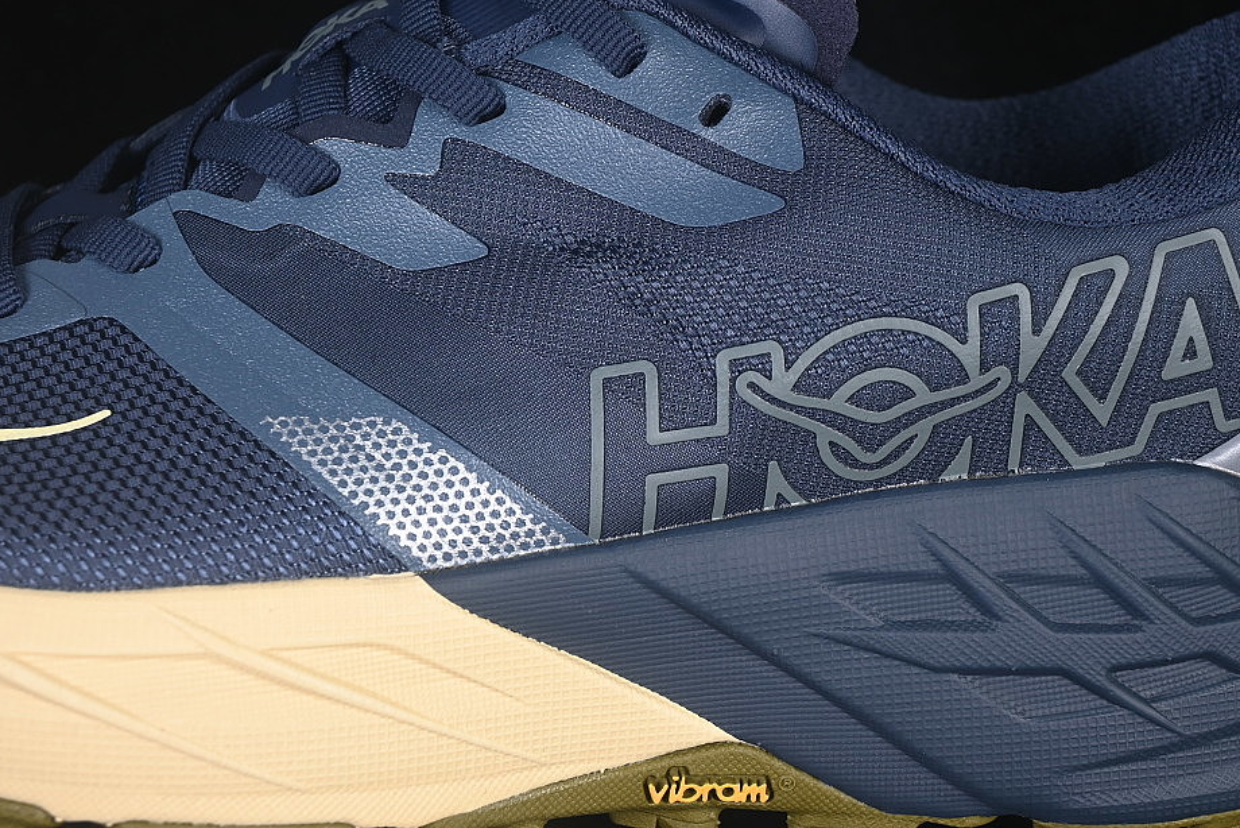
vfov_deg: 15.5
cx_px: 631
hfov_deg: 23.1
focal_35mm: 88
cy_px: 386
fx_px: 3032
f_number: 6.3
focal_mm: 50
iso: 160
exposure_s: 1/60
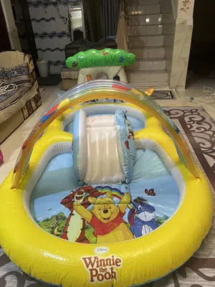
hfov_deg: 53.1
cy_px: 144
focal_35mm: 26
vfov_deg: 67.3
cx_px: 108
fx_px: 215
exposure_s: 1/60
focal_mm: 5.7
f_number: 1.5
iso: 200
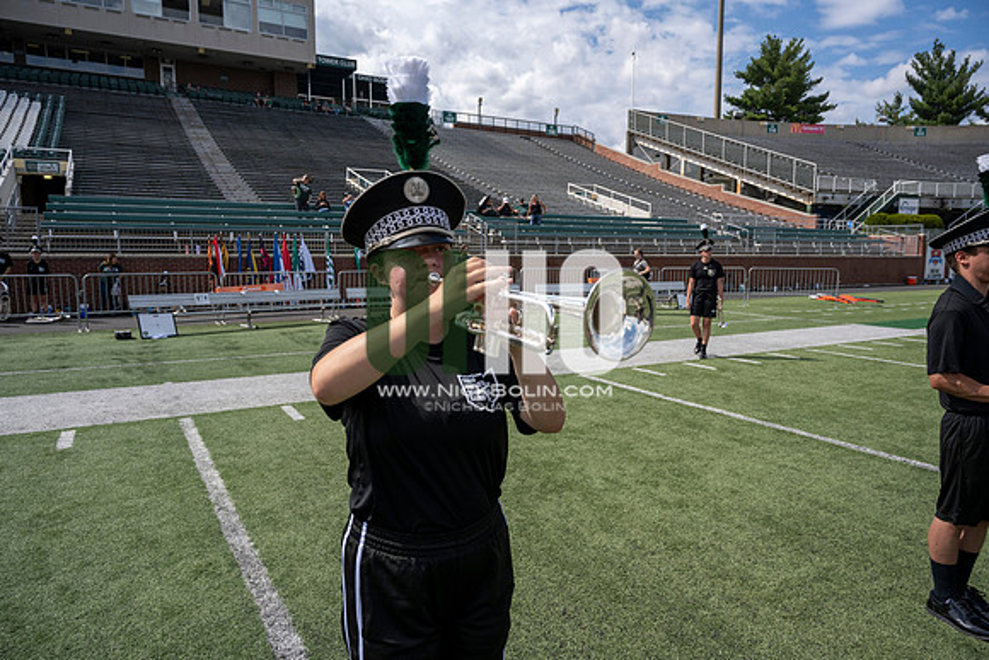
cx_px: 494
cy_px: 330
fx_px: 659
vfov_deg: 53.2
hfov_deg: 73.7
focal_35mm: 24
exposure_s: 1/1600
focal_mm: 24
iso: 200
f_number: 5
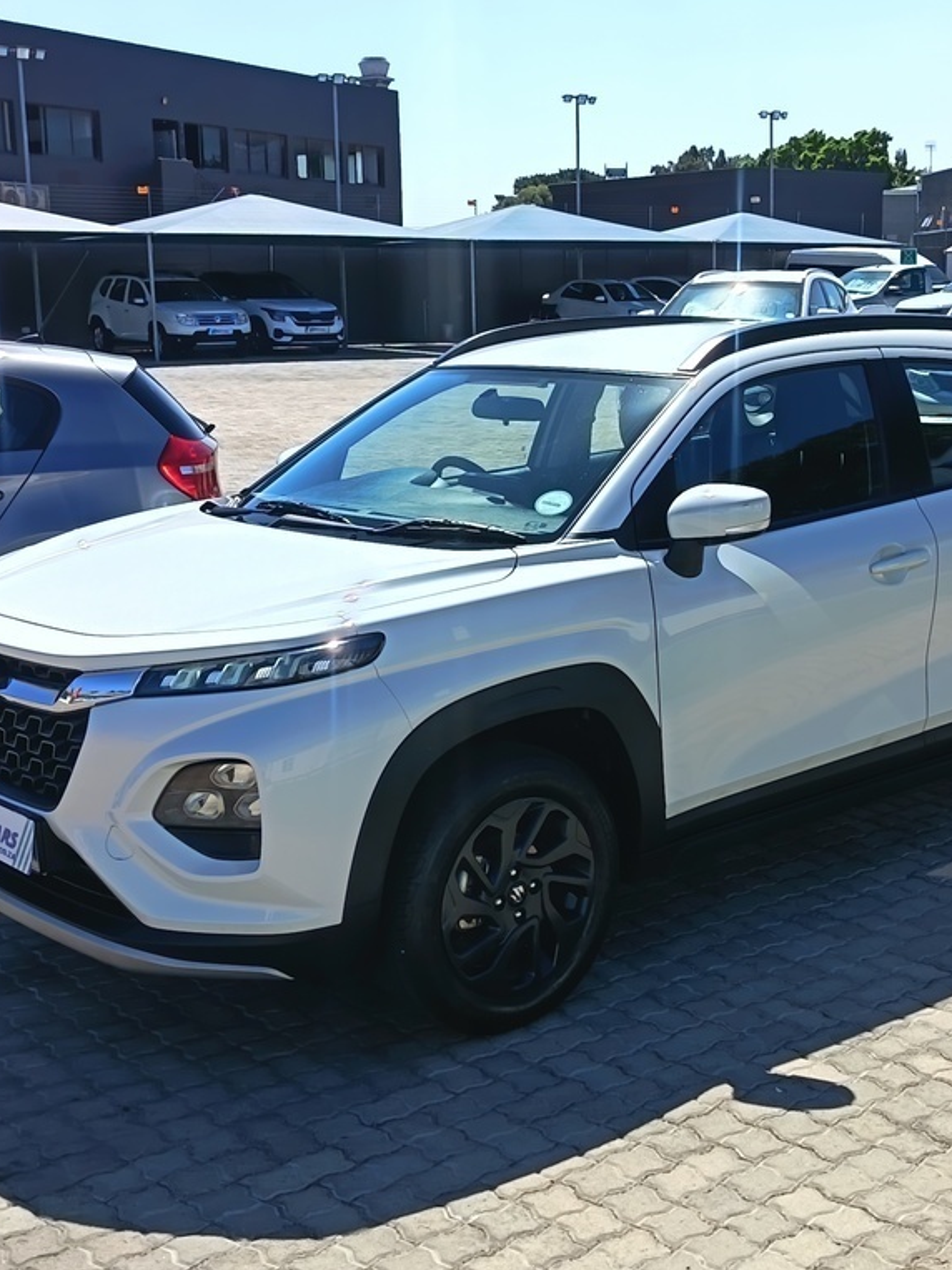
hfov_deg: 30.8
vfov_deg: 40.4
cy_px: 634
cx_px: 564
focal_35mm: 47
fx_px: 1724
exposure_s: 1/899
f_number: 1.75
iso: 100
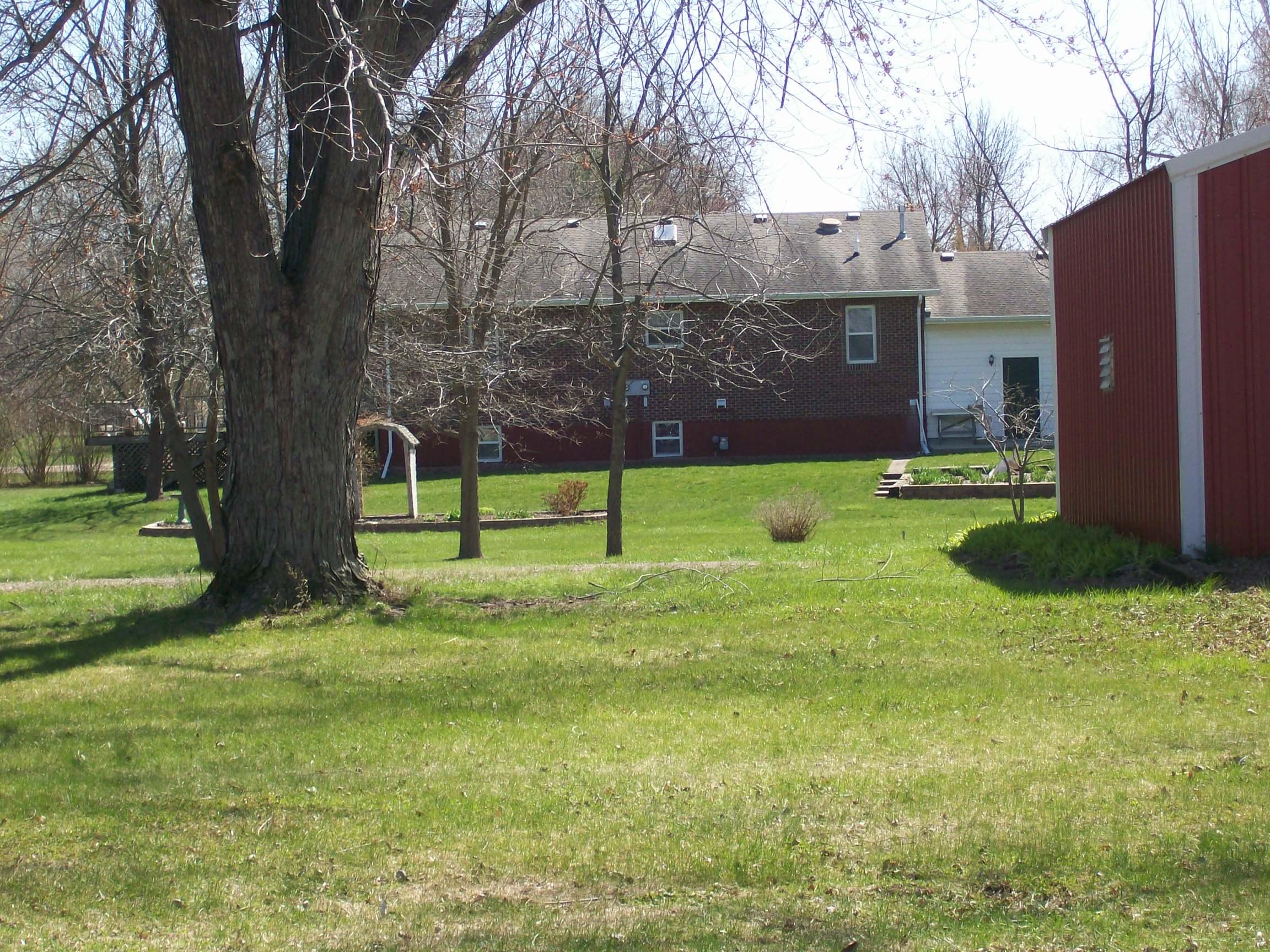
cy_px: 476
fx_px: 3192
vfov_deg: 17.0
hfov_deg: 22.5
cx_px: 635
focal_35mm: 87
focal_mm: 14.3
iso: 80
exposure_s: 1/364
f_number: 4.3
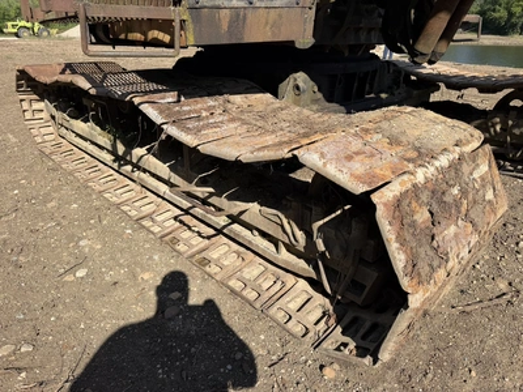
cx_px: 262
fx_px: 363
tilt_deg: -25.2
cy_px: 196
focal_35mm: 24
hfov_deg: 71.6
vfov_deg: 56.8
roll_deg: -0.9
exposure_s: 1/3425
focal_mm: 6.76
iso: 80
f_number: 1.78
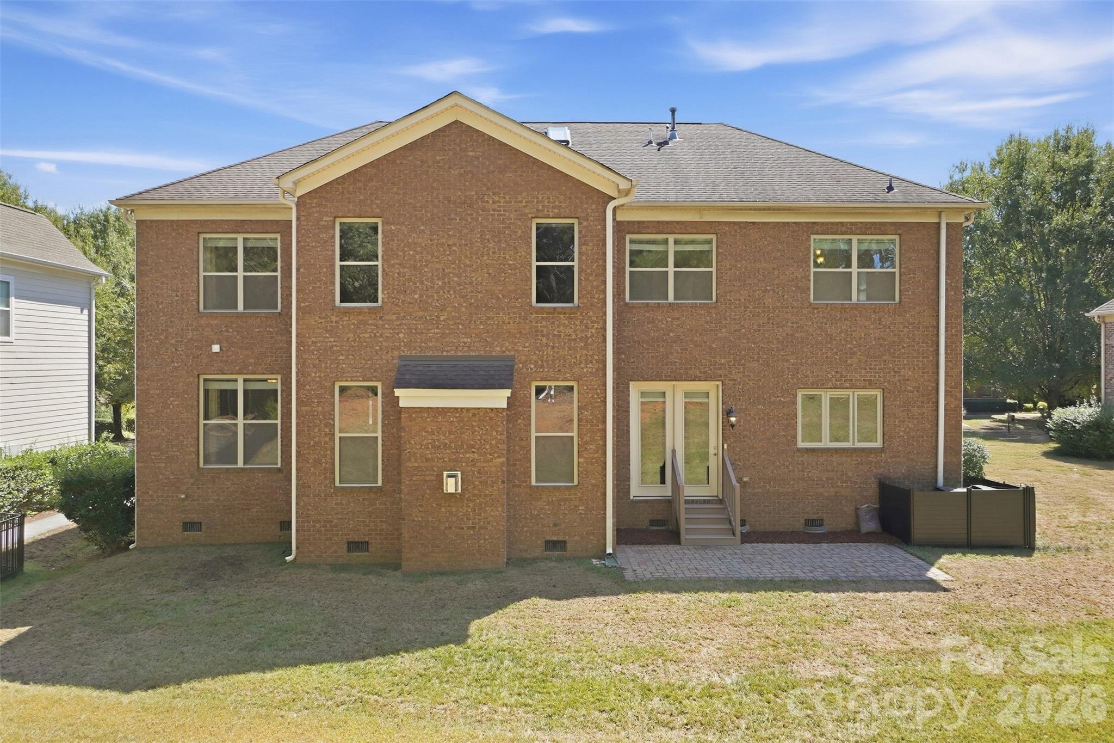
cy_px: 372
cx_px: 557
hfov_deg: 73.7
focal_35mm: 24
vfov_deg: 53.1
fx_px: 743
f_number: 6.3
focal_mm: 16
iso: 100
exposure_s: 1/125
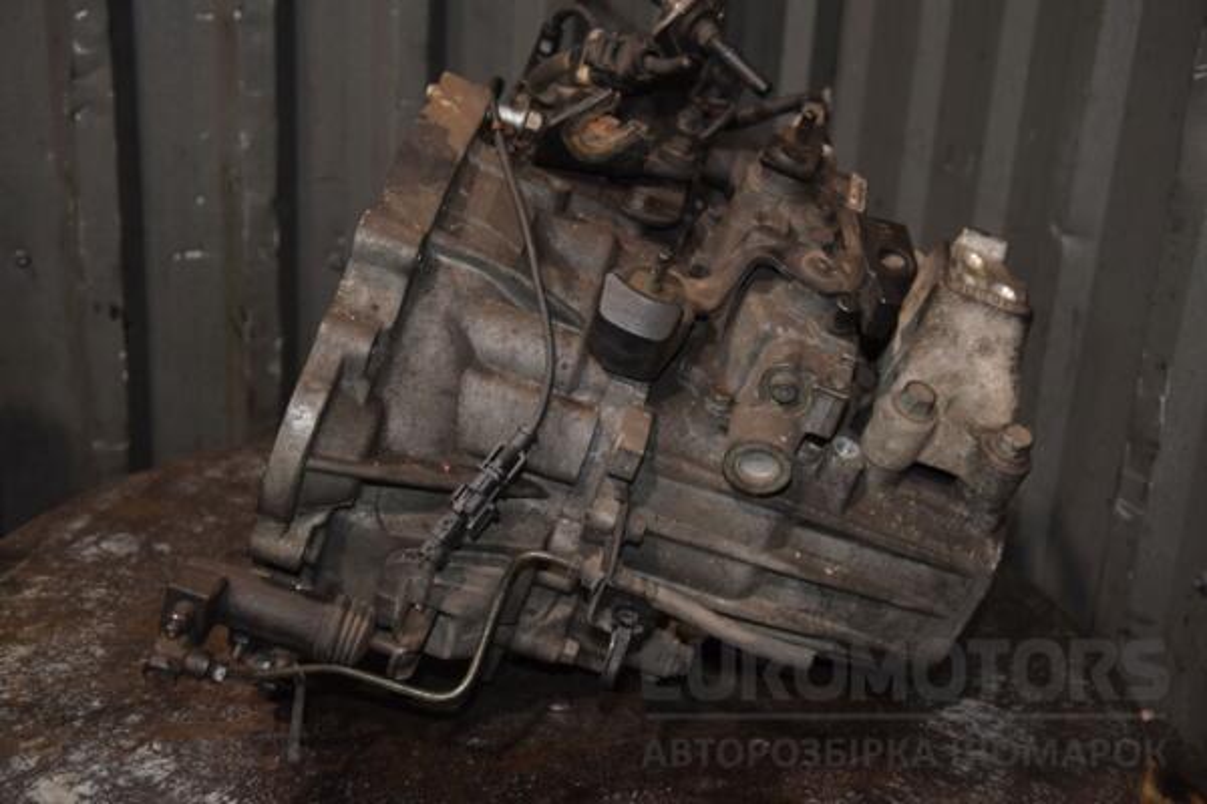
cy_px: 402
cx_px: 604
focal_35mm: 51
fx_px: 1710
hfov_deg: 38.9
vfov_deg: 26.5
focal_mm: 34
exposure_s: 1/60
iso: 800
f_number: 5
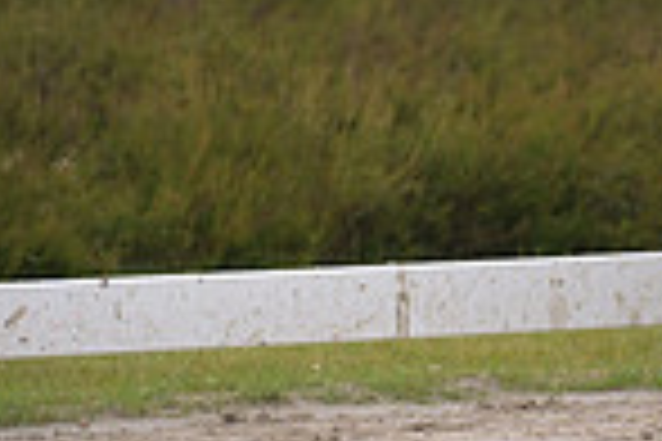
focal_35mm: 826
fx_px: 15188
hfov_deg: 2.5
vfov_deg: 1.7
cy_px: -322
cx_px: 1135
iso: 1400
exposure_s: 1/1250
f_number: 5
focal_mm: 210
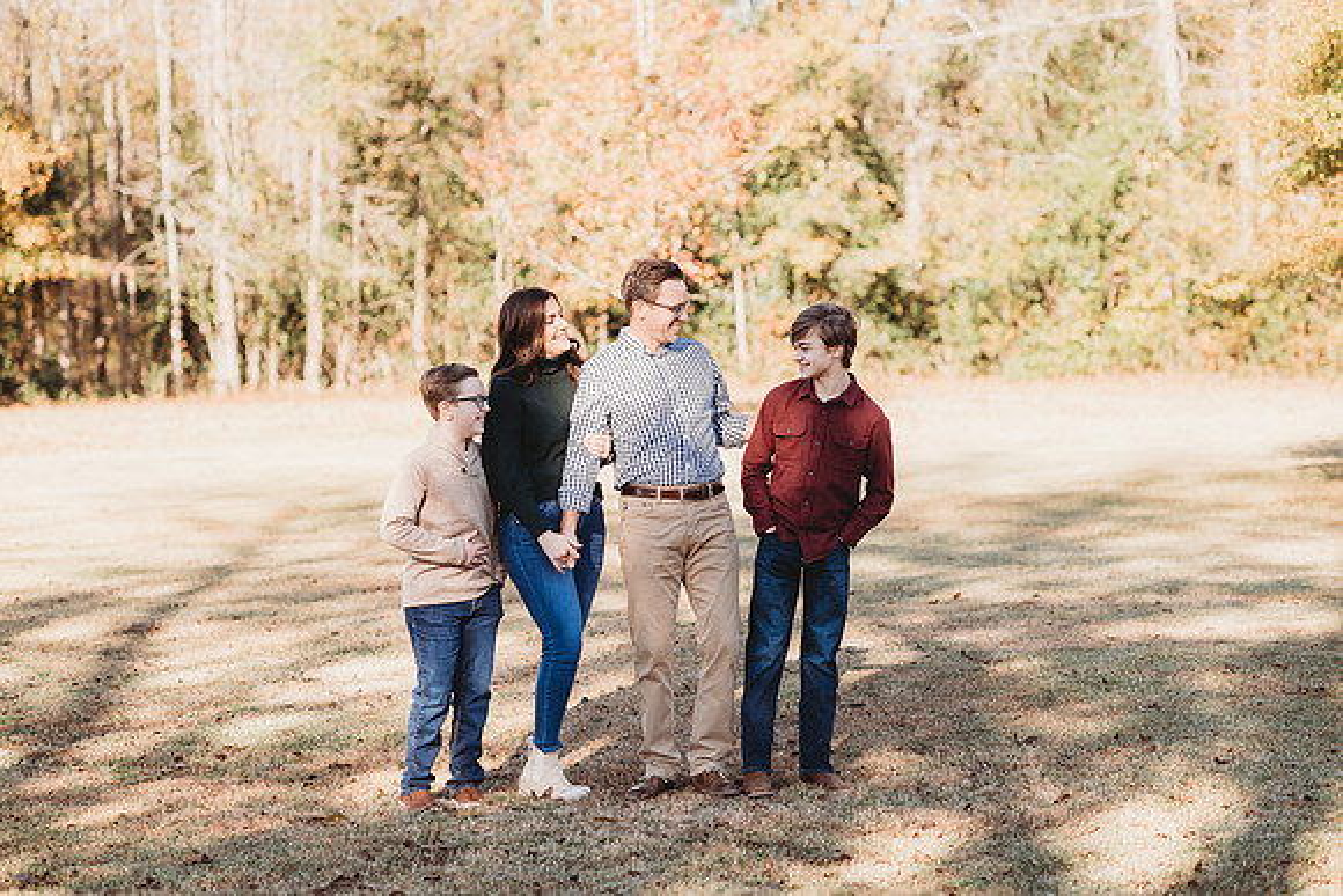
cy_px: 448
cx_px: 672
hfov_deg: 23.9
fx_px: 3172
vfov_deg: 16.1
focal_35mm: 85
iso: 200
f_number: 2.5
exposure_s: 1/1000
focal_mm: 85
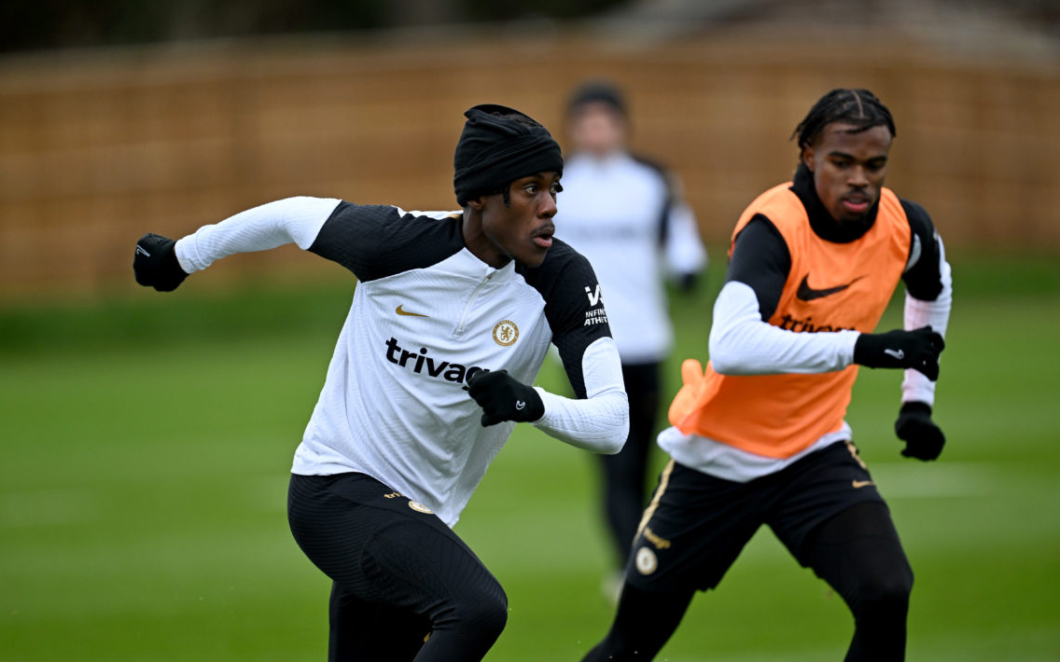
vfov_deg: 3.2
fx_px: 11815
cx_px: 531
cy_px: 316
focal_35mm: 409
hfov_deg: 5.1
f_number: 2.8
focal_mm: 400
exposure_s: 1/1600
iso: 1250
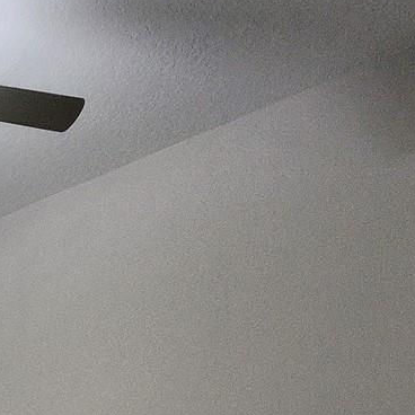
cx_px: -133
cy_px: 590
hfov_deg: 27.8
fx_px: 678
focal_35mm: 50
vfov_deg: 26.6
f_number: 2.2
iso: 320
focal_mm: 1.74
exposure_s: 1/60
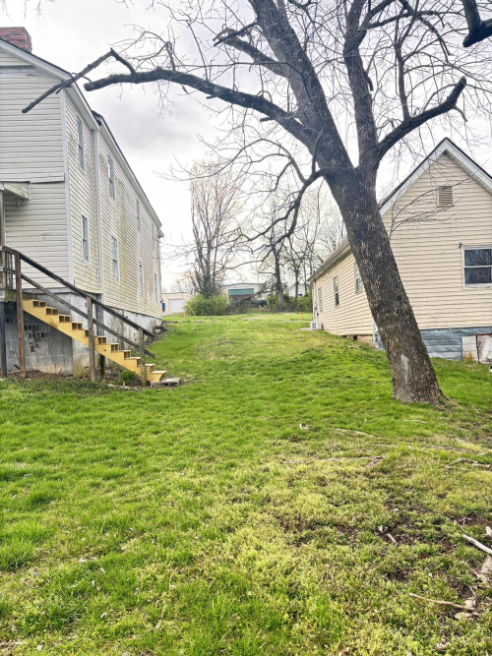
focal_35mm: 26
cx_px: 246
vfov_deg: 67.3
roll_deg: +2.1
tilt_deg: +0.7
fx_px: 493
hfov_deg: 53.0
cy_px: 328
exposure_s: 1/163
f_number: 1.6
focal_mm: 5.96
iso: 50
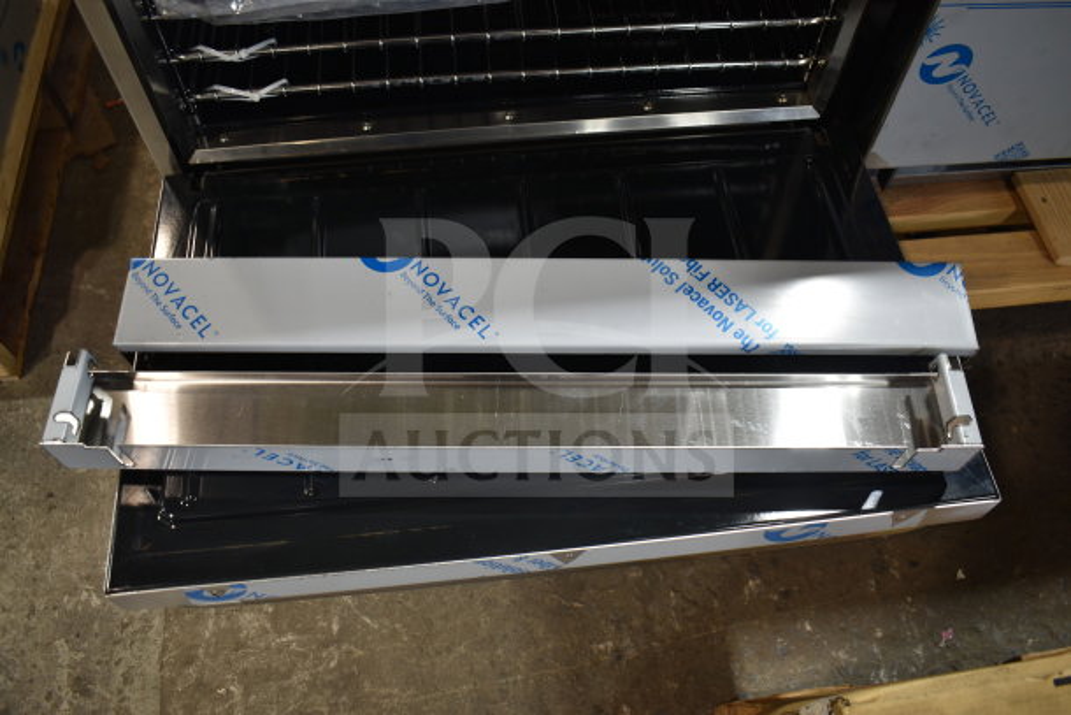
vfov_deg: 43.6
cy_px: 358
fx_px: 893
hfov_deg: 61.9
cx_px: 536
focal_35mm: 30
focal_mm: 20
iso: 110
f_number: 3.5
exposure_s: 1/30
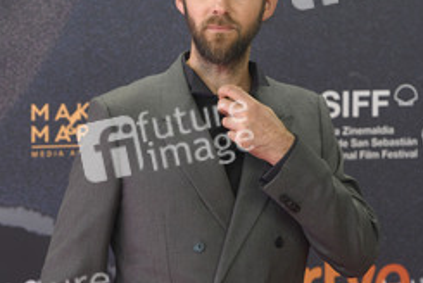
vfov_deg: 6.0
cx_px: 216
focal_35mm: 228
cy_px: 228
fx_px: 2682
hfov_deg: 9.0
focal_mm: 140
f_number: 5
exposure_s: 1/320
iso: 800
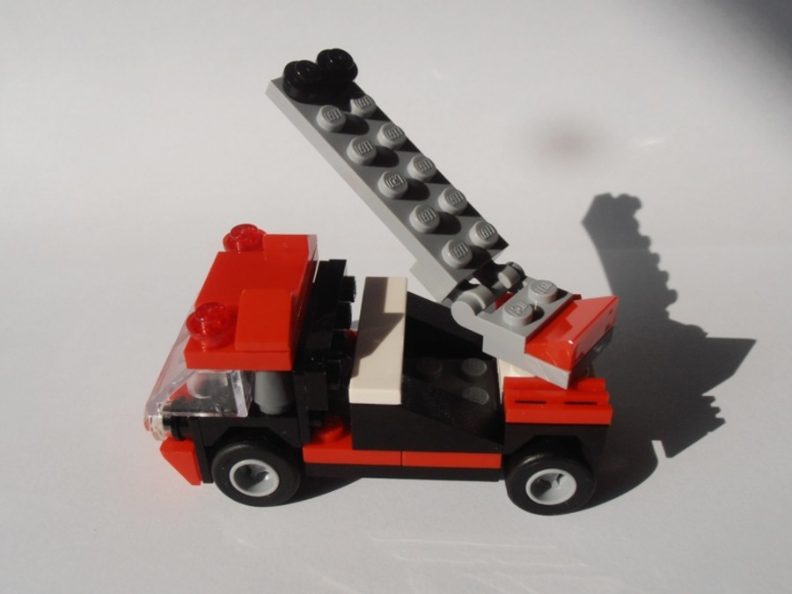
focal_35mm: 37
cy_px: 297
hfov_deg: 50.1
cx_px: 396
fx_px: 847
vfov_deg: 38.7
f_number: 3.9
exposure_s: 1/1000
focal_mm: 6.61
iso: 80
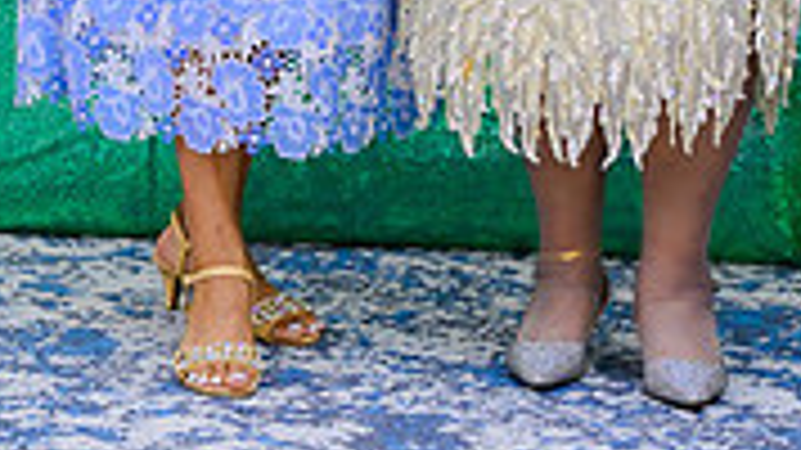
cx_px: 616
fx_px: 5903
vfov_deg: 4.3
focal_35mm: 278
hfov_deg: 7.8
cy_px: -508
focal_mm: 70
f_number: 2.8
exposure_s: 1/100
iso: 560
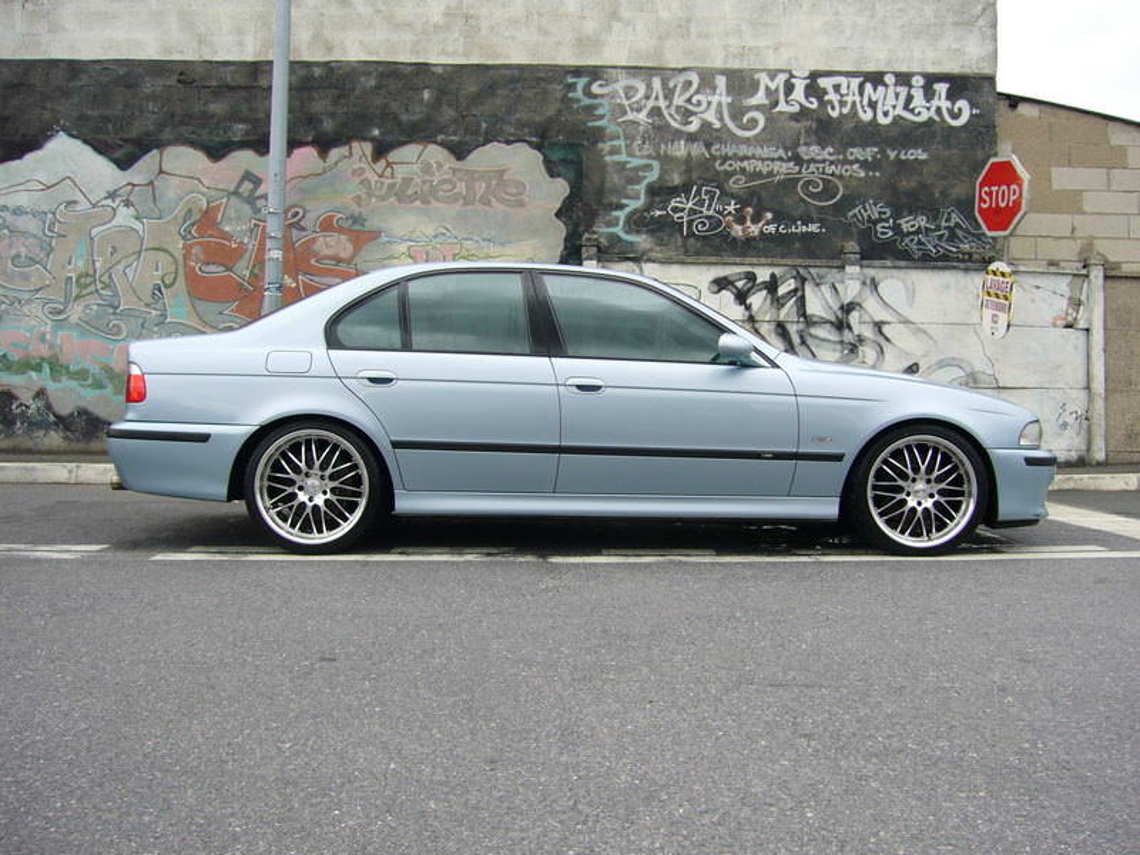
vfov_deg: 40.7
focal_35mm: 35
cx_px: 570
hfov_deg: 52.6
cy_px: 428
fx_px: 1153
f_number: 5.6
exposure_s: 1/160
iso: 100
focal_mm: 5.8
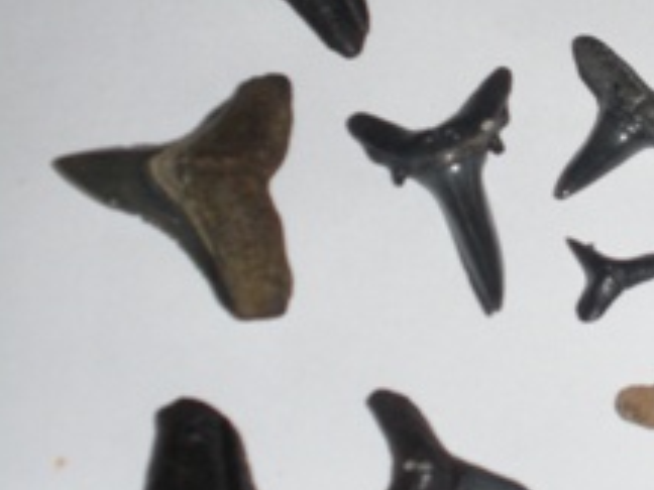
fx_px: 2513
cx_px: 669
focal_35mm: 133
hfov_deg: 14.6
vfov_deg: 11.1
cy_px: 142
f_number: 4.6
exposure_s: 1/125
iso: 200
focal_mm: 11.2
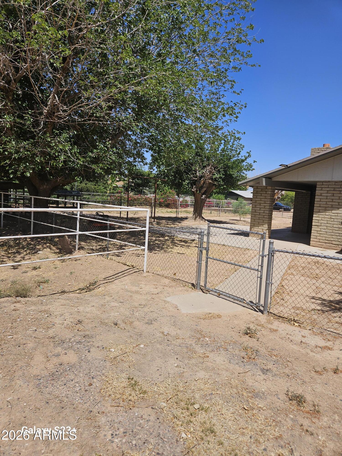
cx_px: 171
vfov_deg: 73.9
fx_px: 303
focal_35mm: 23
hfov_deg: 58.9
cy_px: 228
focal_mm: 5.4
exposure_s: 1/2572
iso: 25
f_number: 1.8
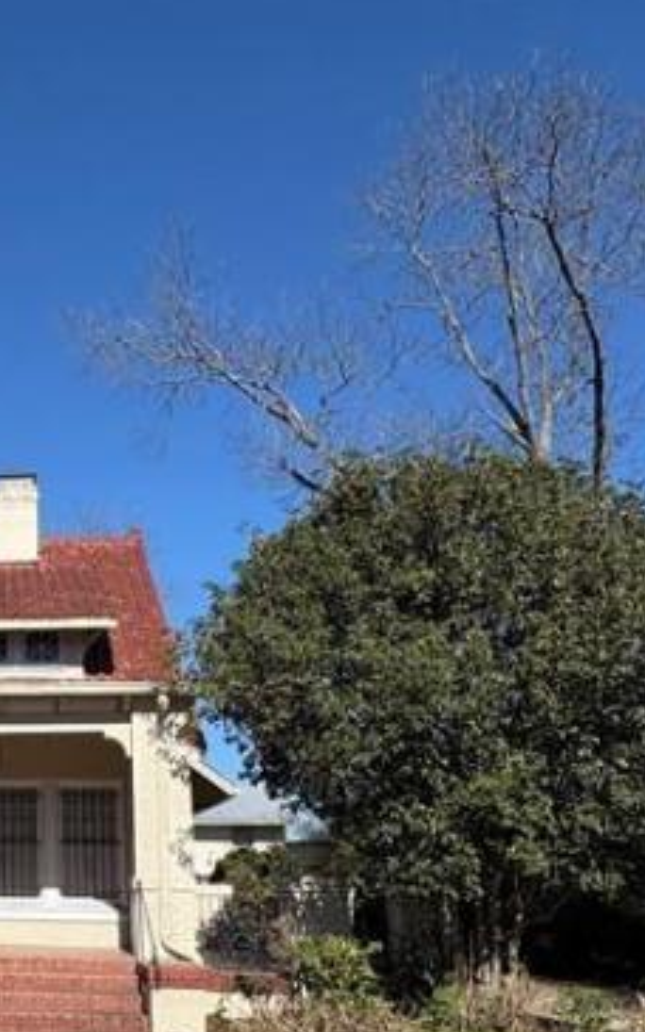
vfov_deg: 49.6
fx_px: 1097
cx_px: -122
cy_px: 681
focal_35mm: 39
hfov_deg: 28.6
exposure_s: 1/3390
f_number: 2.2
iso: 50
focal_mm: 2.22
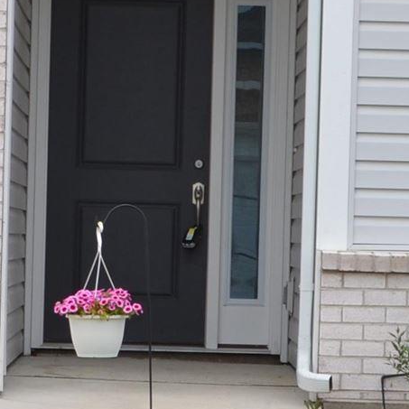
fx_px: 2540
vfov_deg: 9.2
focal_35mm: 190
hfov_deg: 9.2
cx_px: 86
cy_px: 278
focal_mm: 22
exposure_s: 1/200
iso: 100
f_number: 7.1
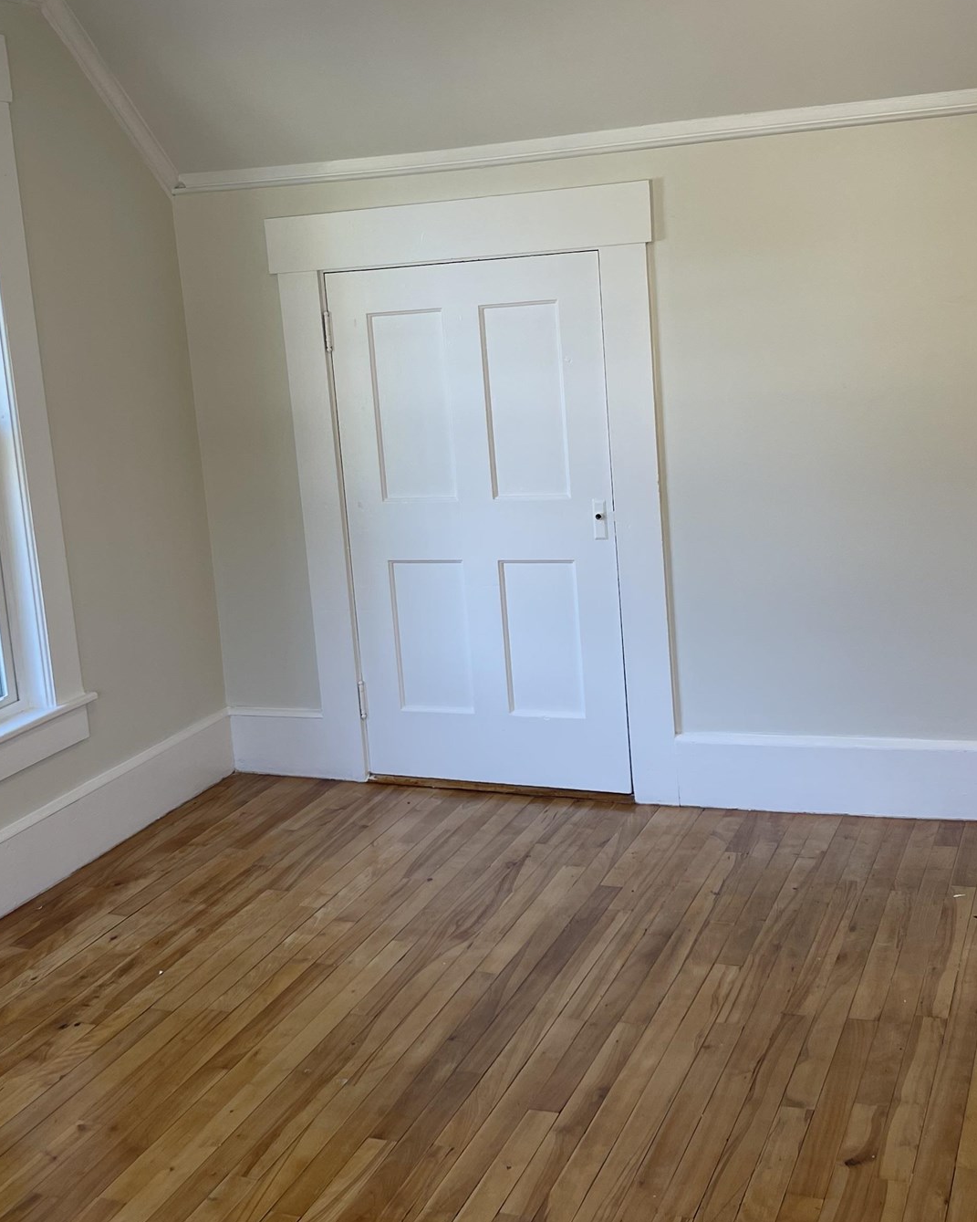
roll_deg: +5.0
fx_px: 1518
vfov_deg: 43.8
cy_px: 541
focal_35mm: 42
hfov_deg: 35.6
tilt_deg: -8.5
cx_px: 442
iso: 50
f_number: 1.6
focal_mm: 5.1
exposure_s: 1/120
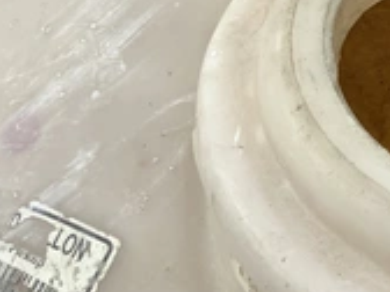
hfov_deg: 24.1
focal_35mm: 74
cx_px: 457
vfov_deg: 19.5
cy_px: 25
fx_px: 834
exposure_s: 1/1058
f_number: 2.4
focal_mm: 3.3
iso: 25
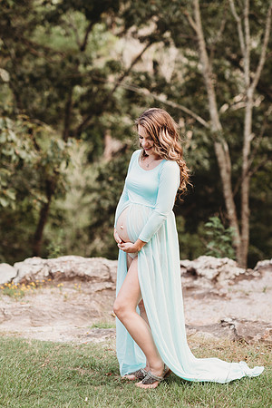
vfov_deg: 23.9
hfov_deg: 16.1
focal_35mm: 85
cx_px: 136
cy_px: 204
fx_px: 963
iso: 200
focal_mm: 85
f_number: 2.5
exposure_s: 1/200
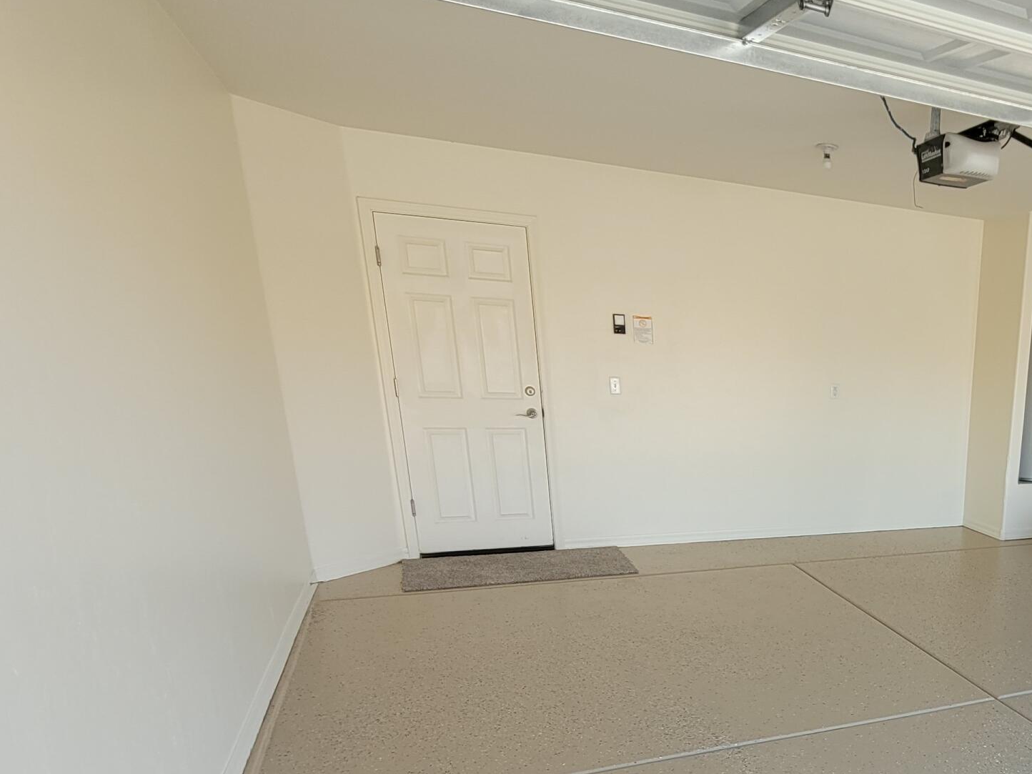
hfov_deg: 57.5
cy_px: 607
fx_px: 805
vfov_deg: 48.7
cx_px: 900
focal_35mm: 27
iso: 50
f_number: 2.2
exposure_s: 1/120
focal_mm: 1.74
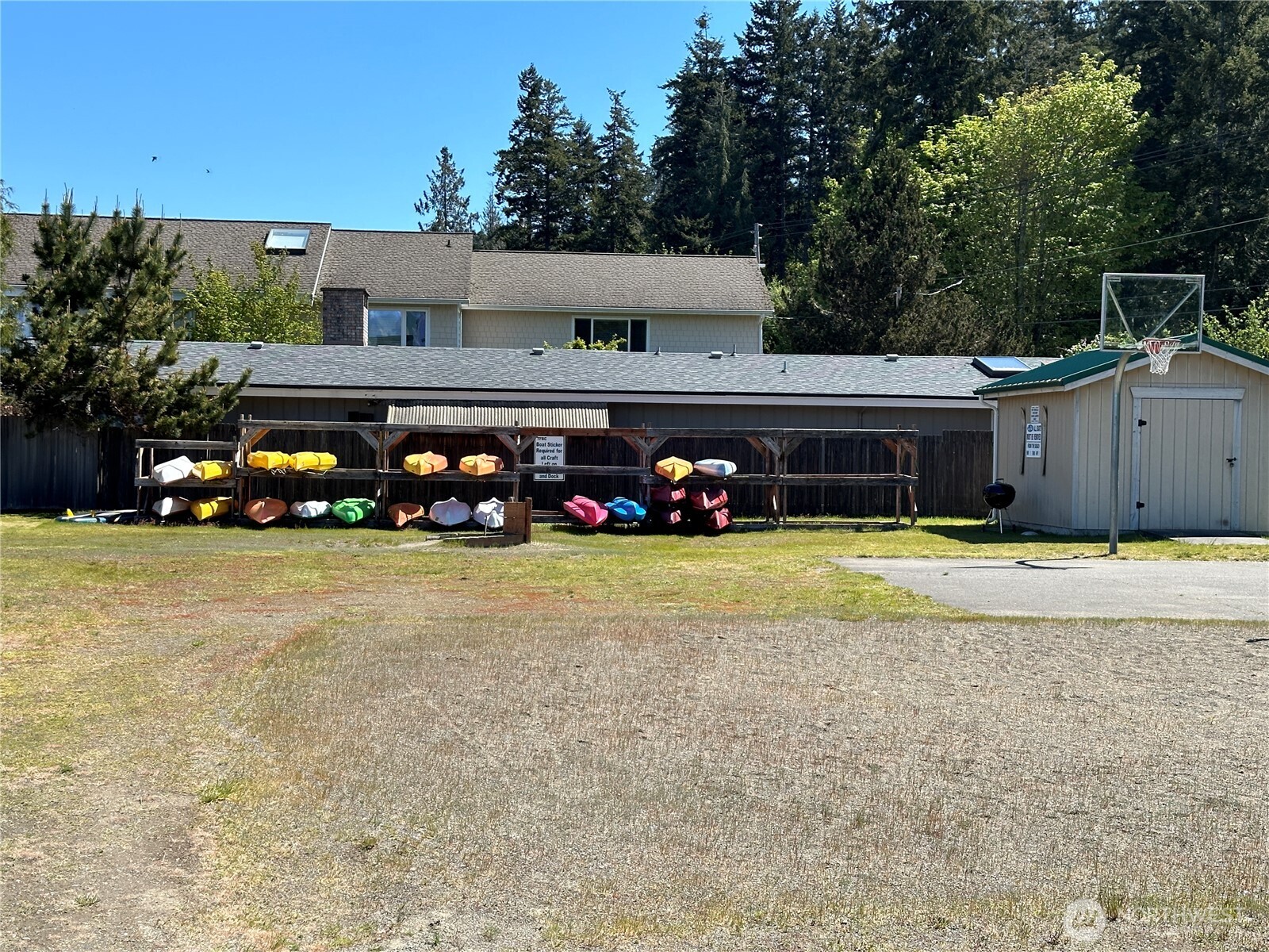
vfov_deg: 30.3
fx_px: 1760
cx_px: 634
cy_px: 476
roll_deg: -1.2
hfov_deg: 39.7
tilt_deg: -1.0
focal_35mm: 48
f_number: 1.78
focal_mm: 6.86
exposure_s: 1/2469
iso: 64
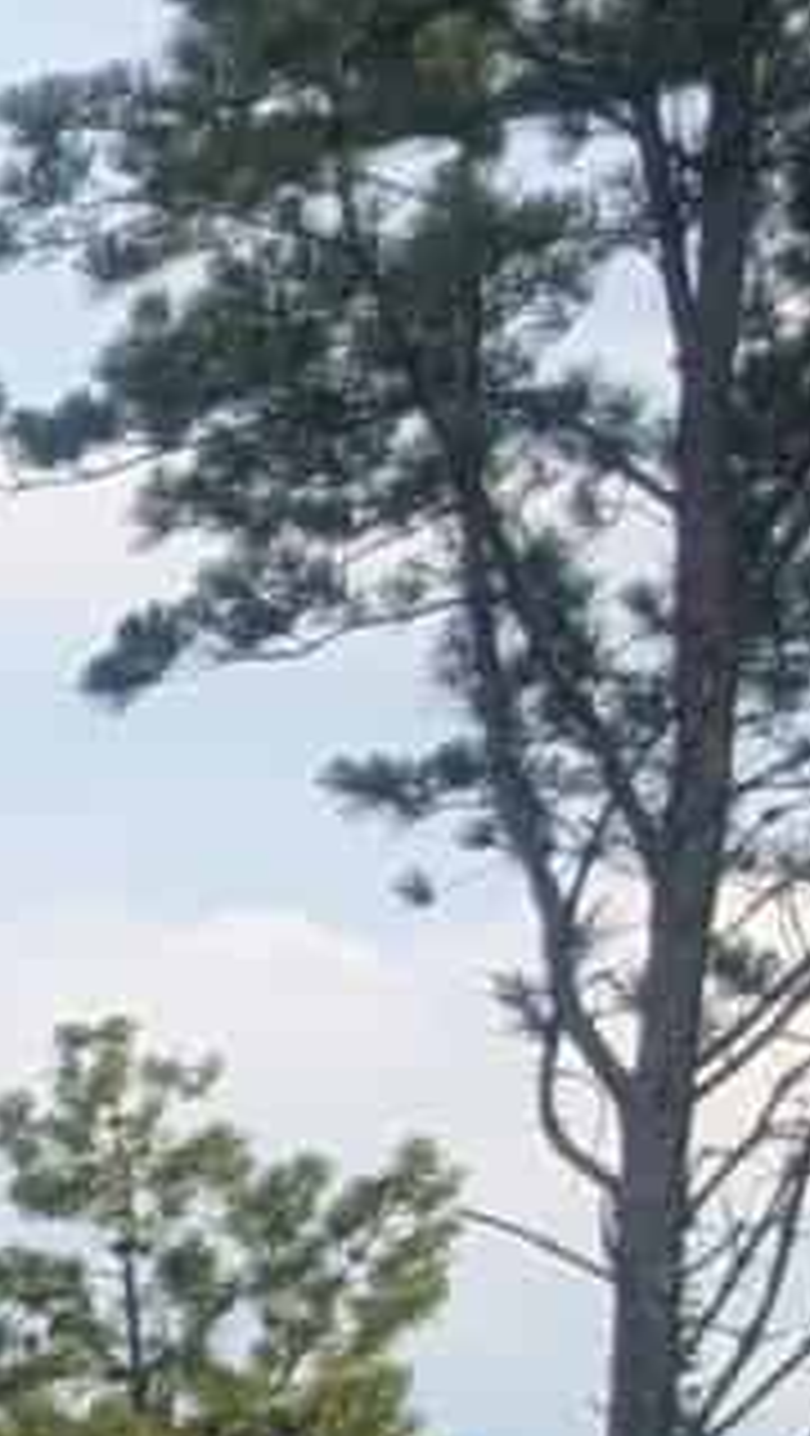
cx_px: -4410
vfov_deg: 9.1
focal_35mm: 210
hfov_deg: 4.3
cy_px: 3534
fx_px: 7999
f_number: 1.68
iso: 22
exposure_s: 1/368
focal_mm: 6.9
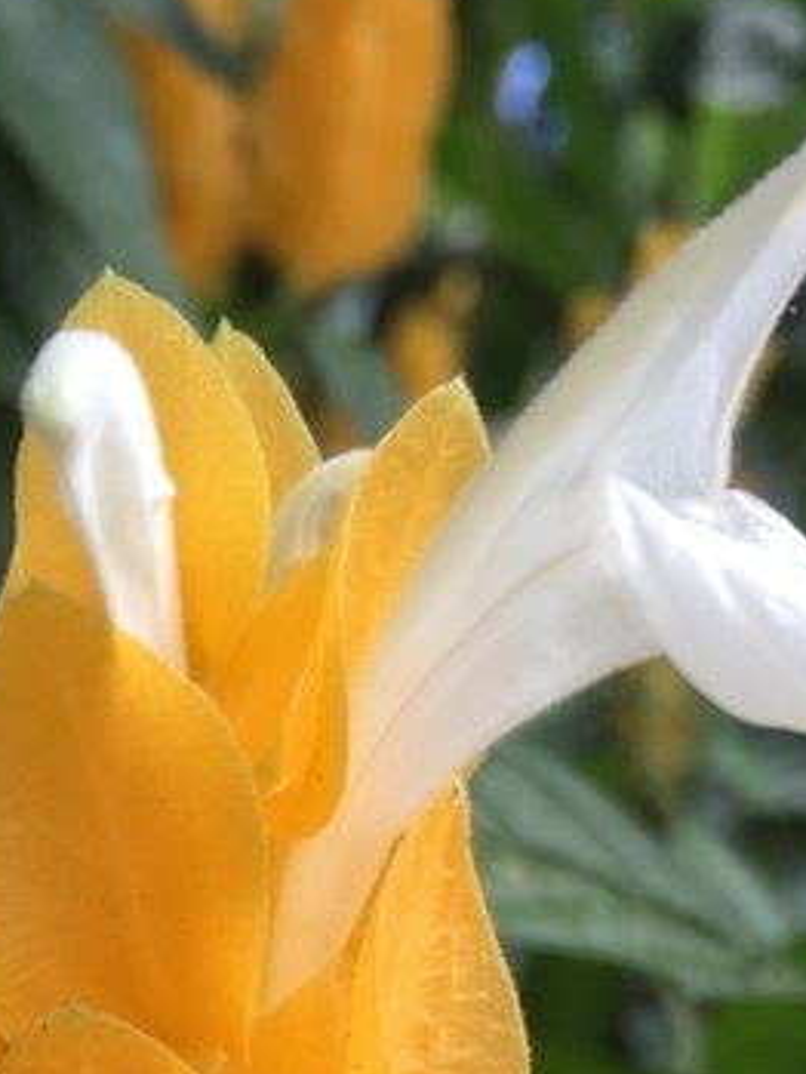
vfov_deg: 21.4
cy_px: 1283
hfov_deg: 17.2
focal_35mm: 85
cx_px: 105
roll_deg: +0.8
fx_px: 2637
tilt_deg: +3.0
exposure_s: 1/128
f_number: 2.2
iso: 32
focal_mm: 4.15
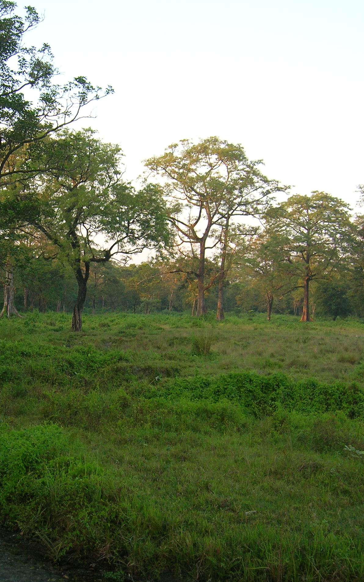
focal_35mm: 49
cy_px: 290
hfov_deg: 26.0
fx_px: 777
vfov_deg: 41.0
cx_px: 93
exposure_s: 1/68
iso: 50
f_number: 2.9
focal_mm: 5.7
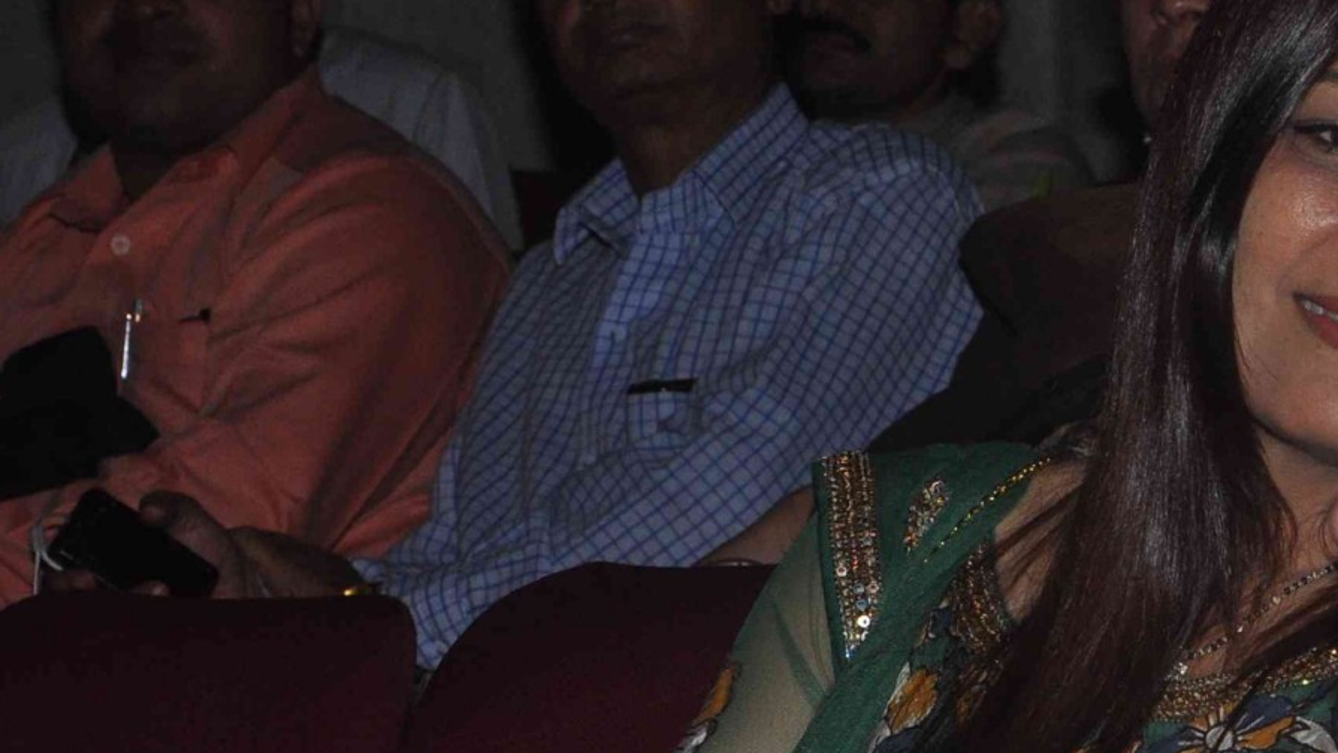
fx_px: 6743
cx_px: 1555
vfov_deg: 6.4
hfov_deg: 11.1
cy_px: 475
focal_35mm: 190
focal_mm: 48
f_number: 9
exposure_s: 1/200
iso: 500
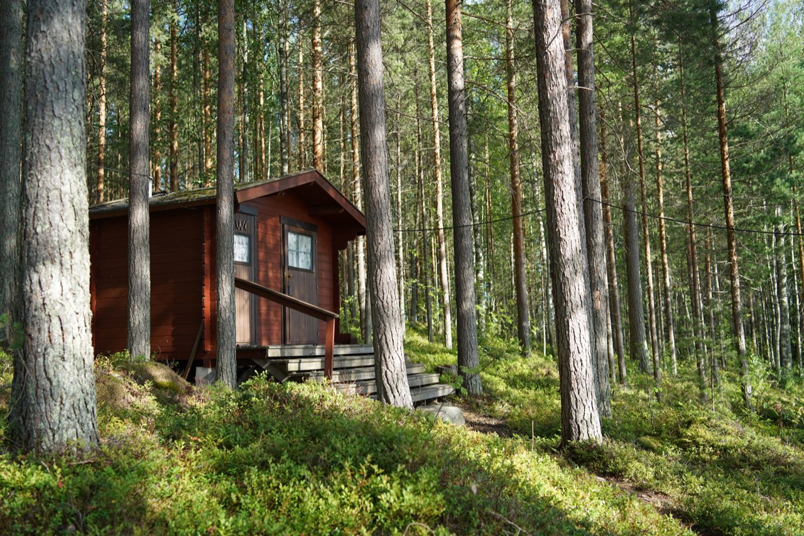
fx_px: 782
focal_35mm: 35
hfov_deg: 54.4
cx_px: 402
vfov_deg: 37.8
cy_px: 268
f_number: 2.5
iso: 100
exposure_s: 1/500
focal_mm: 35
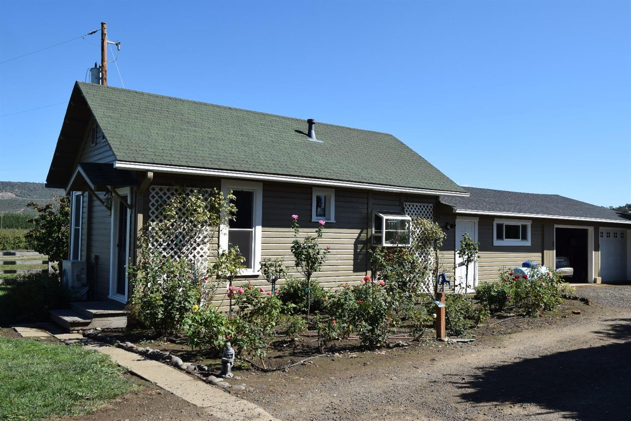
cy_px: 210
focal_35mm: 30
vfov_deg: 43.6
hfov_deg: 61.9
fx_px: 526
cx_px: 316
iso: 200
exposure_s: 1/320
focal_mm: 20
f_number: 9
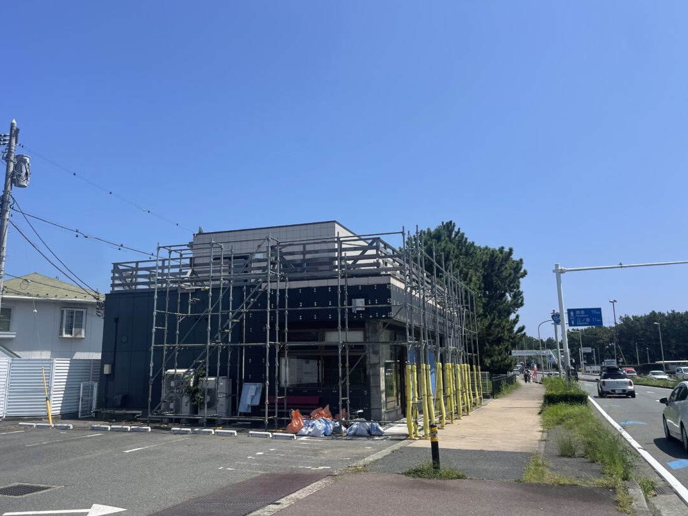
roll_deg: +0.6
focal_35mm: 31
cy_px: 249
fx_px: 616
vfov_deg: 45.4
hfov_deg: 58.2
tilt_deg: +11.7
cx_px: 300
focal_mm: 4.2
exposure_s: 1/4000
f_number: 1.6
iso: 32
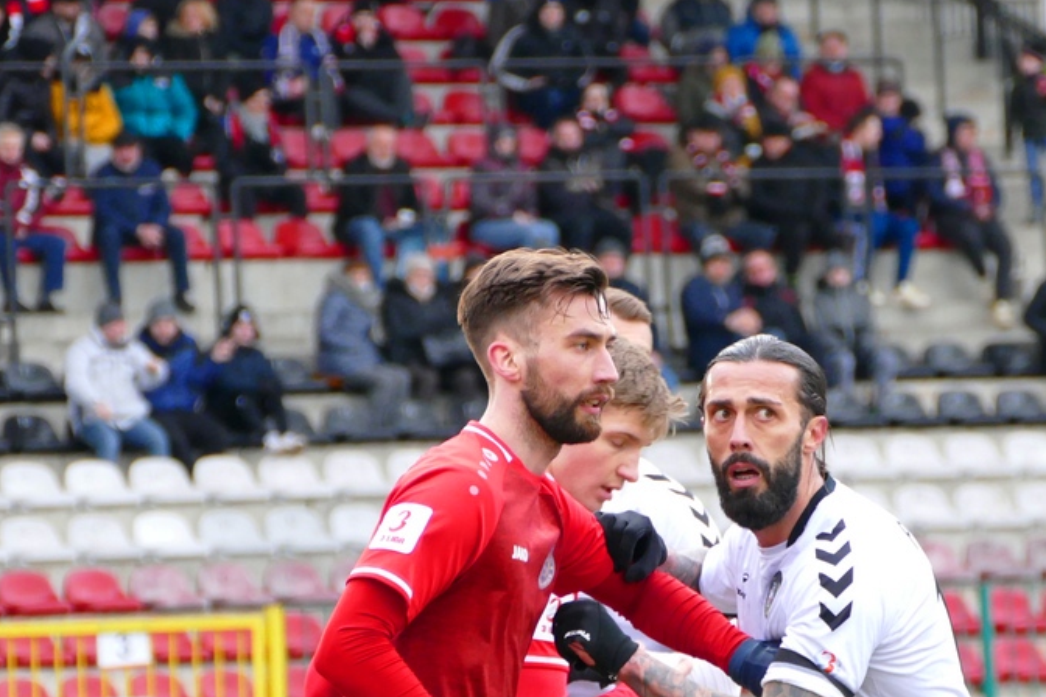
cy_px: 404
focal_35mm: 445
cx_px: 643
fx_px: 12929
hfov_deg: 4.6
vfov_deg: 3.1
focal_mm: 94.66
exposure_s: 1/500
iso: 800
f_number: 4
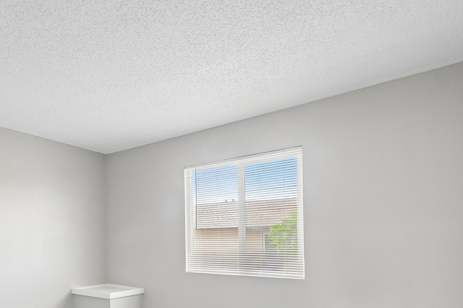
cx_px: 119
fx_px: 309
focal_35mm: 24
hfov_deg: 69.2
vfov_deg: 50.5
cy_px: 238
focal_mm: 10
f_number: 8
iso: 800
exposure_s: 1/10
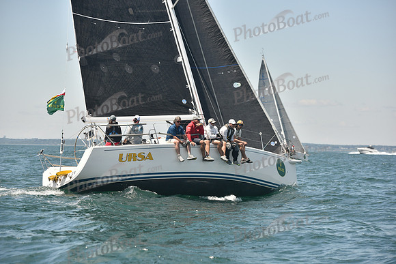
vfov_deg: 12.2
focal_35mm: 112
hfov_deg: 18.3
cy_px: 132
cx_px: 198
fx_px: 1232
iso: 320
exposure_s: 1/1250
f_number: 5
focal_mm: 112
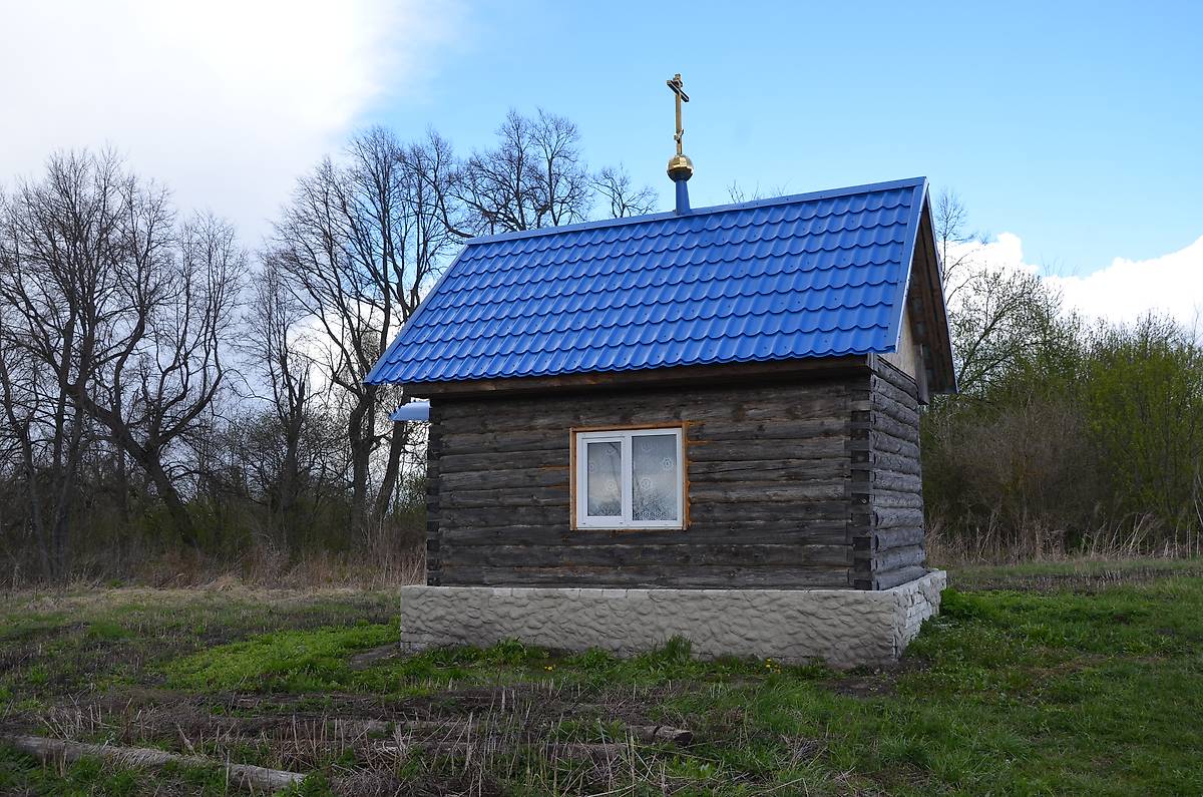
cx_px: 602
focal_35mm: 33
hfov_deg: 57.3
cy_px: 398
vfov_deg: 39.8
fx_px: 1101
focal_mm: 22
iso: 180
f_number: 8
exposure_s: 1/250
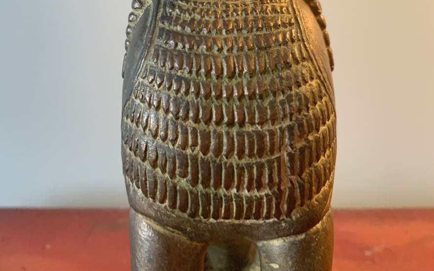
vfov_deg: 28.8
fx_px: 497
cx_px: 214
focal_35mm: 42
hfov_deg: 47.2
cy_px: 7
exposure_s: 1/50
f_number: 1.8
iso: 200
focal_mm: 3
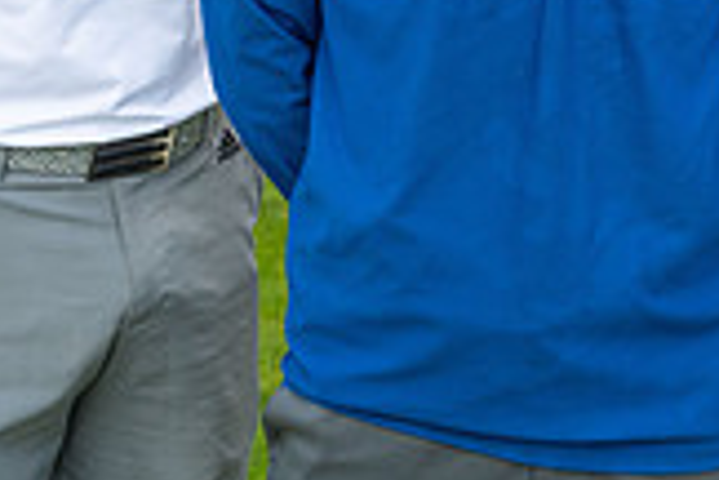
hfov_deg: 15.7
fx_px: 2576
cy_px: -344
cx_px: 675
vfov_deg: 10.1
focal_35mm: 129
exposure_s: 1/400
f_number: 4.5
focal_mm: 36
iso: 250
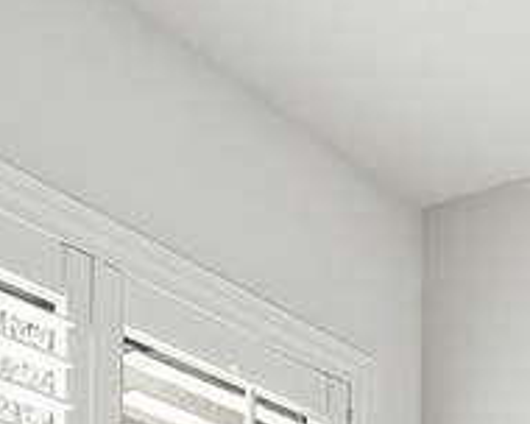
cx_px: 820
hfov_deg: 19.2
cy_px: 954
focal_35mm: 86
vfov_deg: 13.8
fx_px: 1349
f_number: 9
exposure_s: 1/6400
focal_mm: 16
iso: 400
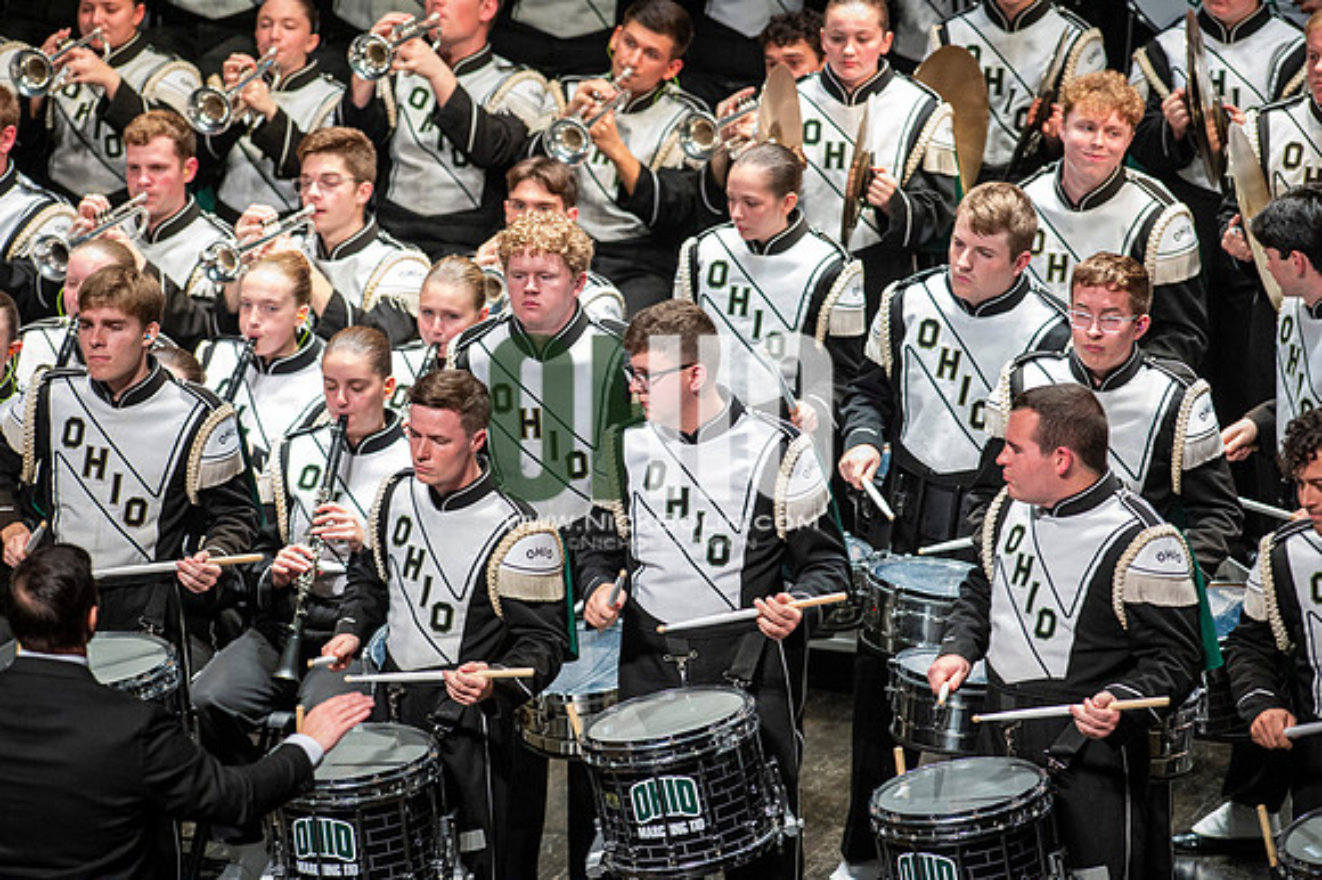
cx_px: 661
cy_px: 440
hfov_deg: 6.9
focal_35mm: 300
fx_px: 11010
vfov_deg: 4.6
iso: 5000
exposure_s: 1/400
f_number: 5.6
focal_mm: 300
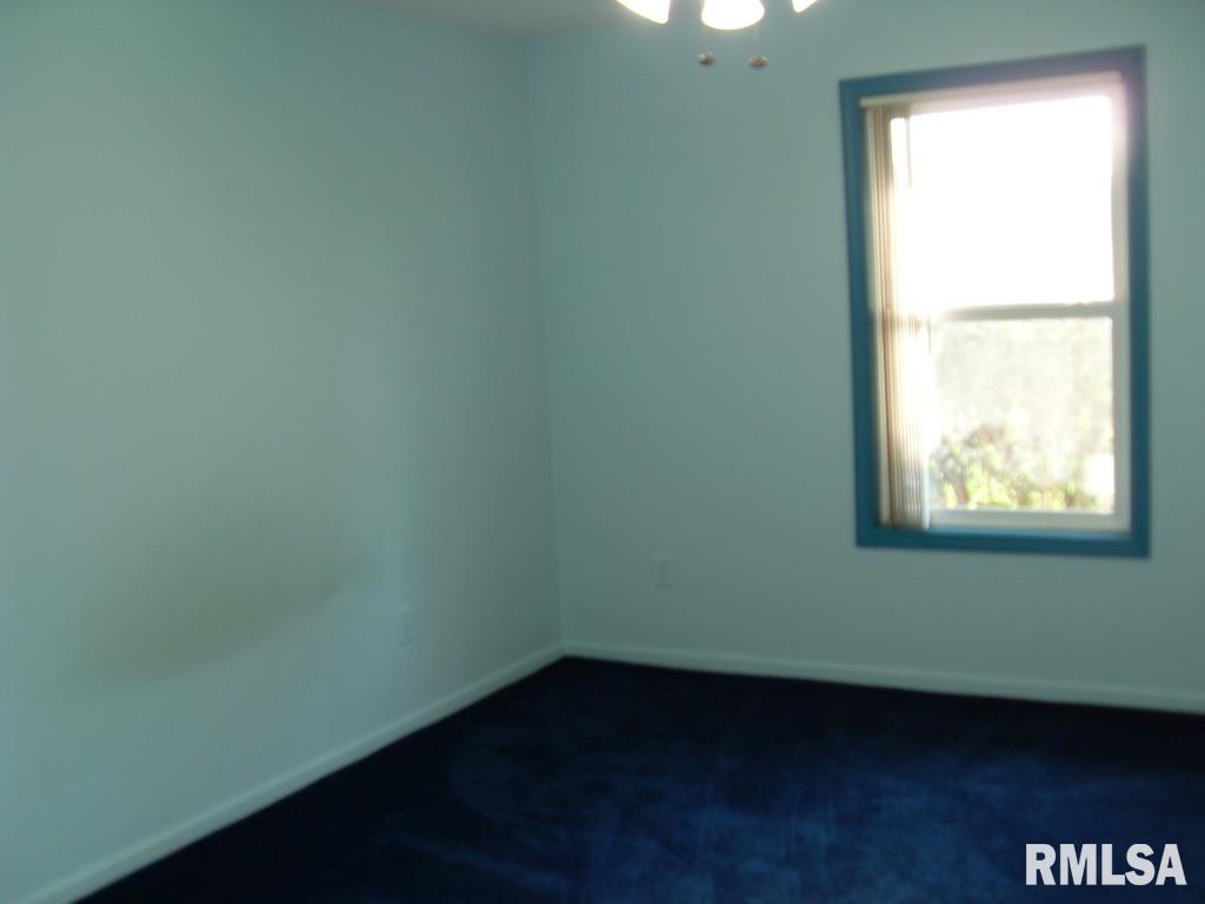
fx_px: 1218
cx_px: 602
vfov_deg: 40.7
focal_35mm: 35
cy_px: 452
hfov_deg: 52.6
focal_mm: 6.3
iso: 100
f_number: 2.8
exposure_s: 1/60
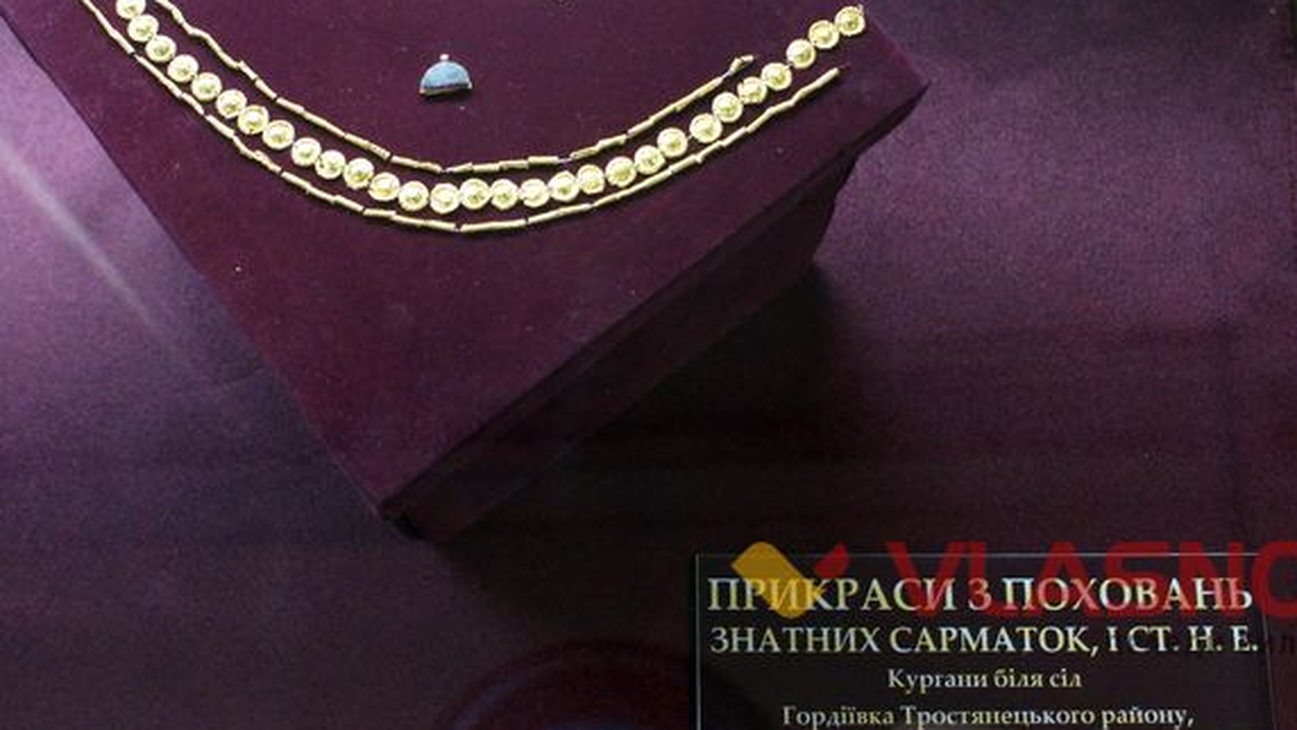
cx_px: 594
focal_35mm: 50
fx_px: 1720
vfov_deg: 23.9
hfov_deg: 41.3
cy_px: 272
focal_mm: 26
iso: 3200
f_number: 4.5
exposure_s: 1/50
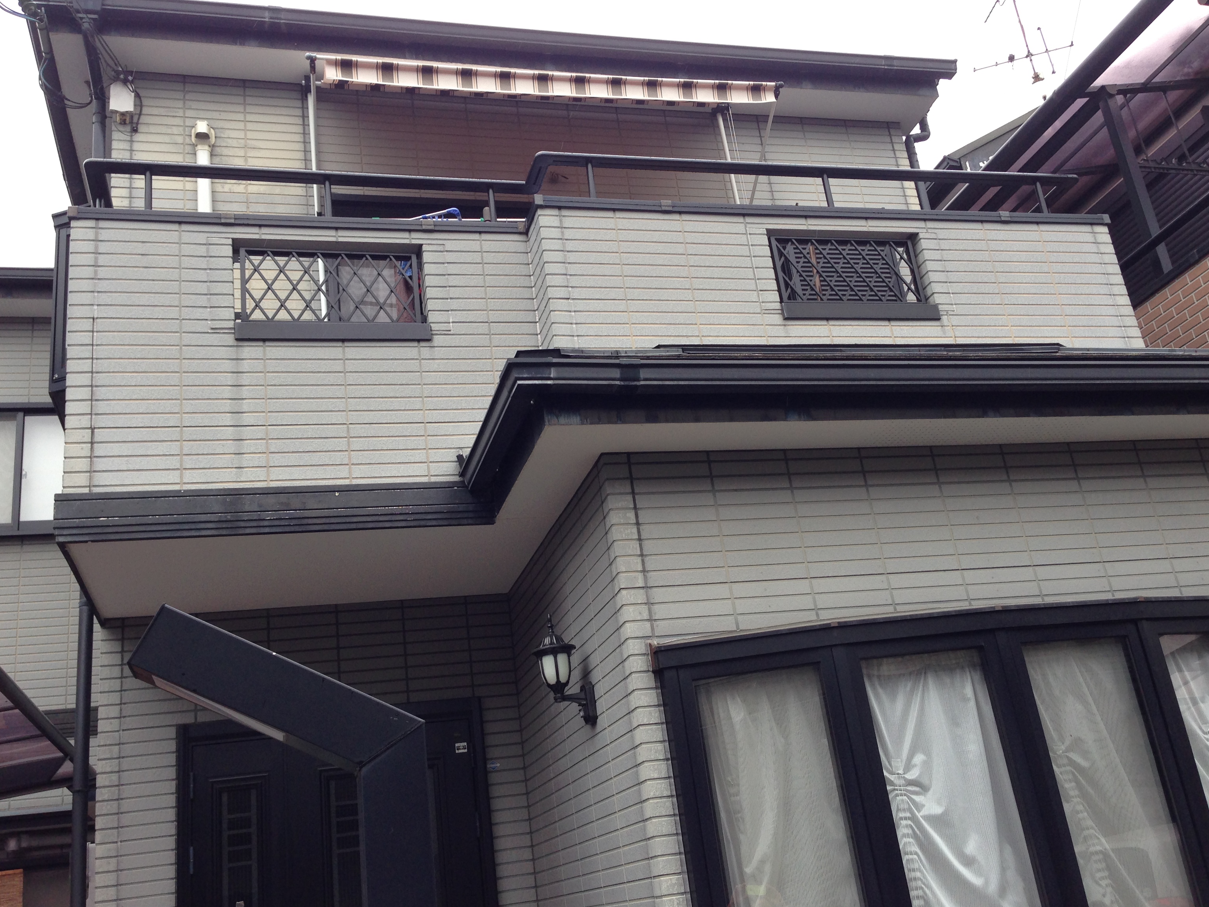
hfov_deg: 52.6
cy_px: 456
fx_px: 1222
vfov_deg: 40.7
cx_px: 607
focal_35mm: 35
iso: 50
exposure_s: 1/173
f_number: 2.4
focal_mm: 4.12
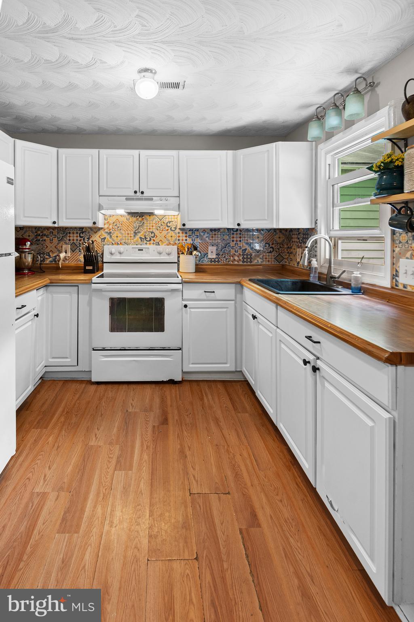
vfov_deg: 100.4
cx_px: 207
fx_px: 259
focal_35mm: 15
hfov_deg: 77.3
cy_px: 311
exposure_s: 1/2
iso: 200
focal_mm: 10
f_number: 8
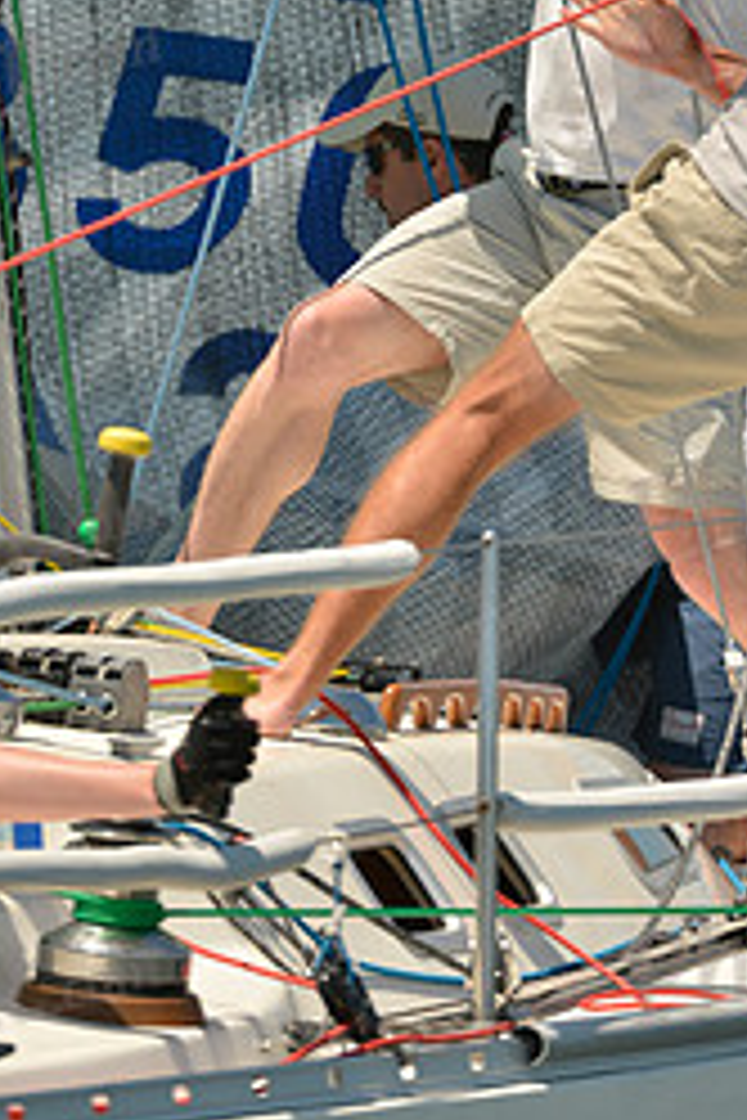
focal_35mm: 933
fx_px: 29037
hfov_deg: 1.5
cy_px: 283
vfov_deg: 2.2
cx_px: 394
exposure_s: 1/1600
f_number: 5
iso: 200
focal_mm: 400
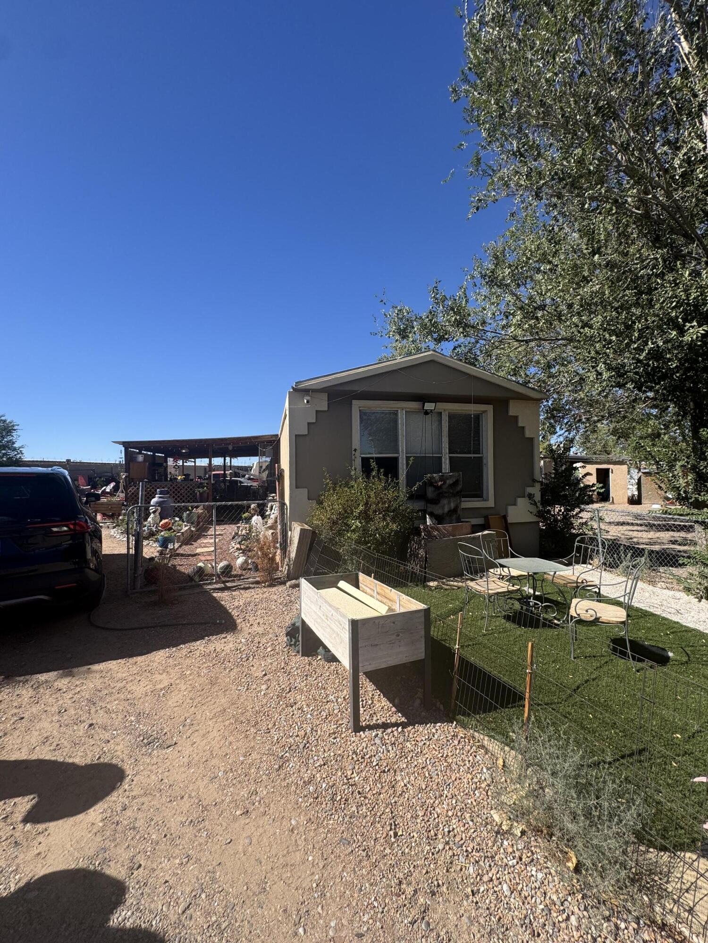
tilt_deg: +0.3
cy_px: 472
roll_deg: +1.6
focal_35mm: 14
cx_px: 354
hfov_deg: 85.7
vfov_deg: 102.1
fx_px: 382
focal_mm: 2.22
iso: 50
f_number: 2.2
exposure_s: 1/1370
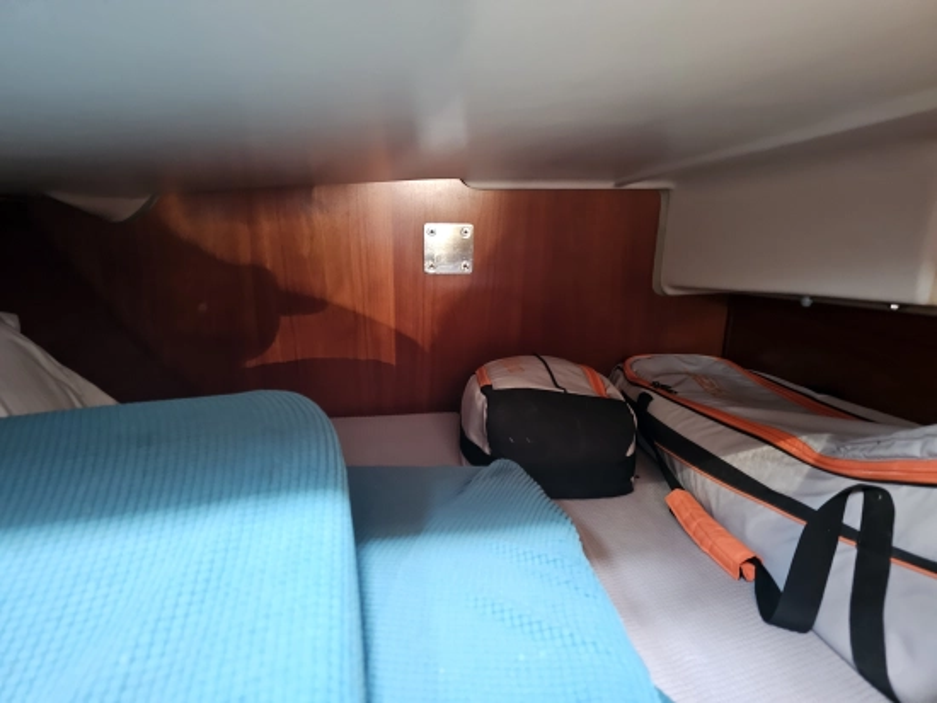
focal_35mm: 23
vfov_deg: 58.9
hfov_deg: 73.9
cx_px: 468
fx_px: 623
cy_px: 352
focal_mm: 6.3
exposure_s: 1/15
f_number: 1.7
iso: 1250
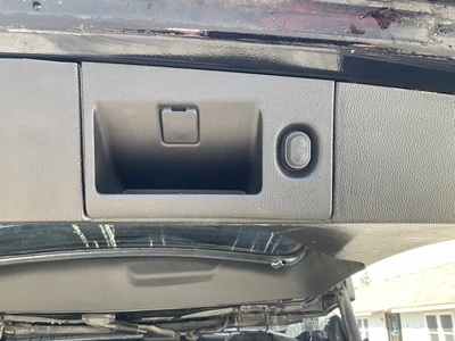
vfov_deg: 48.2
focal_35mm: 29
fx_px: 381
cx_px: 228
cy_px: 170
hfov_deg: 61.7
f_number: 1.8
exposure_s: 1/122
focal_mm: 3
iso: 25
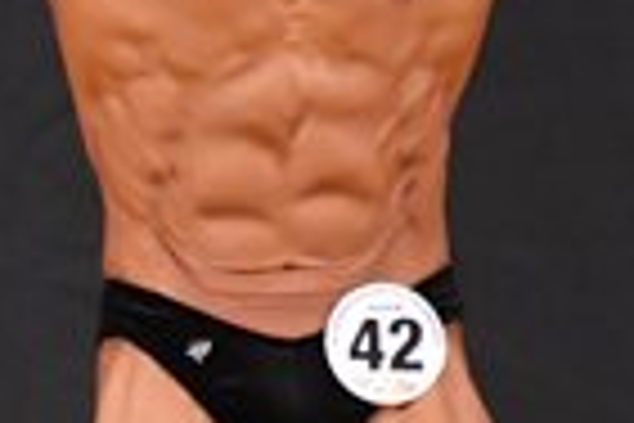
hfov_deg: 1.3
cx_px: -600
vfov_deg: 0.8
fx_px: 28968
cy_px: 338
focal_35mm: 1645
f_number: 5.6
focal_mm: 200
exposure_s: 1/400
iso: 6400
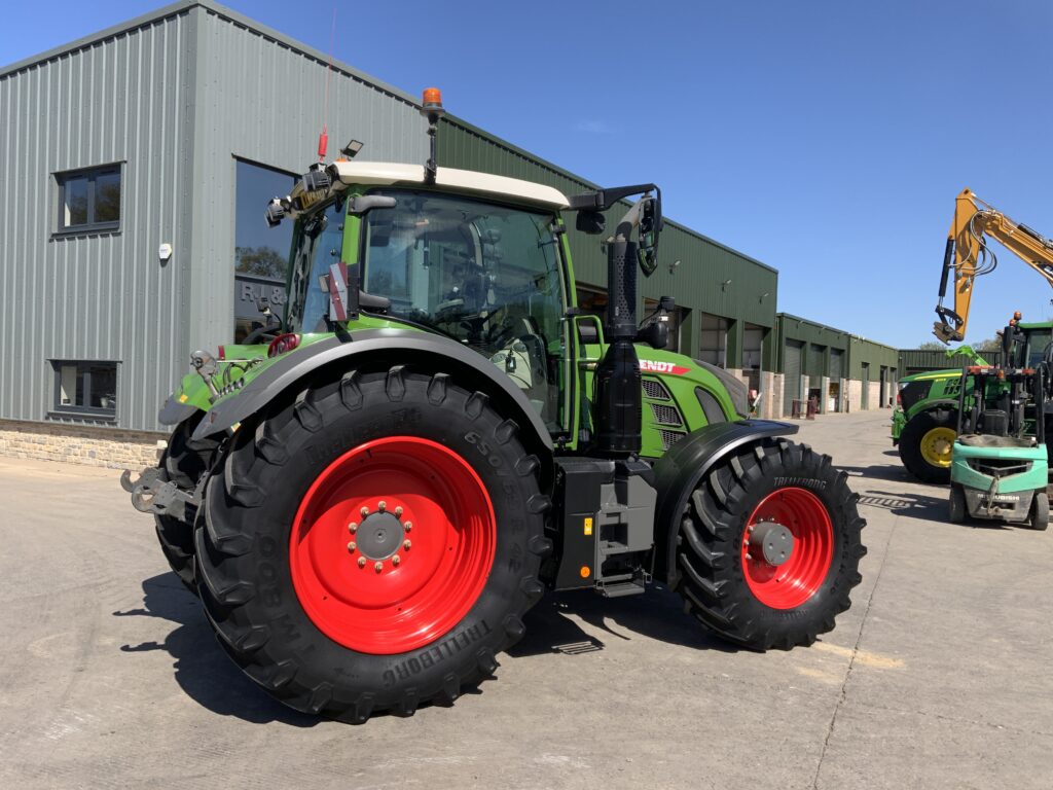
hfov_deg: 61.7
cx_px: 526
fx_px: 882
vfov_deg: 48.2
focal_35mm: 29
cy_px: 395
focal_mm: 3
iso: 16
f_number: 1.8
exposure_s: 1/1451
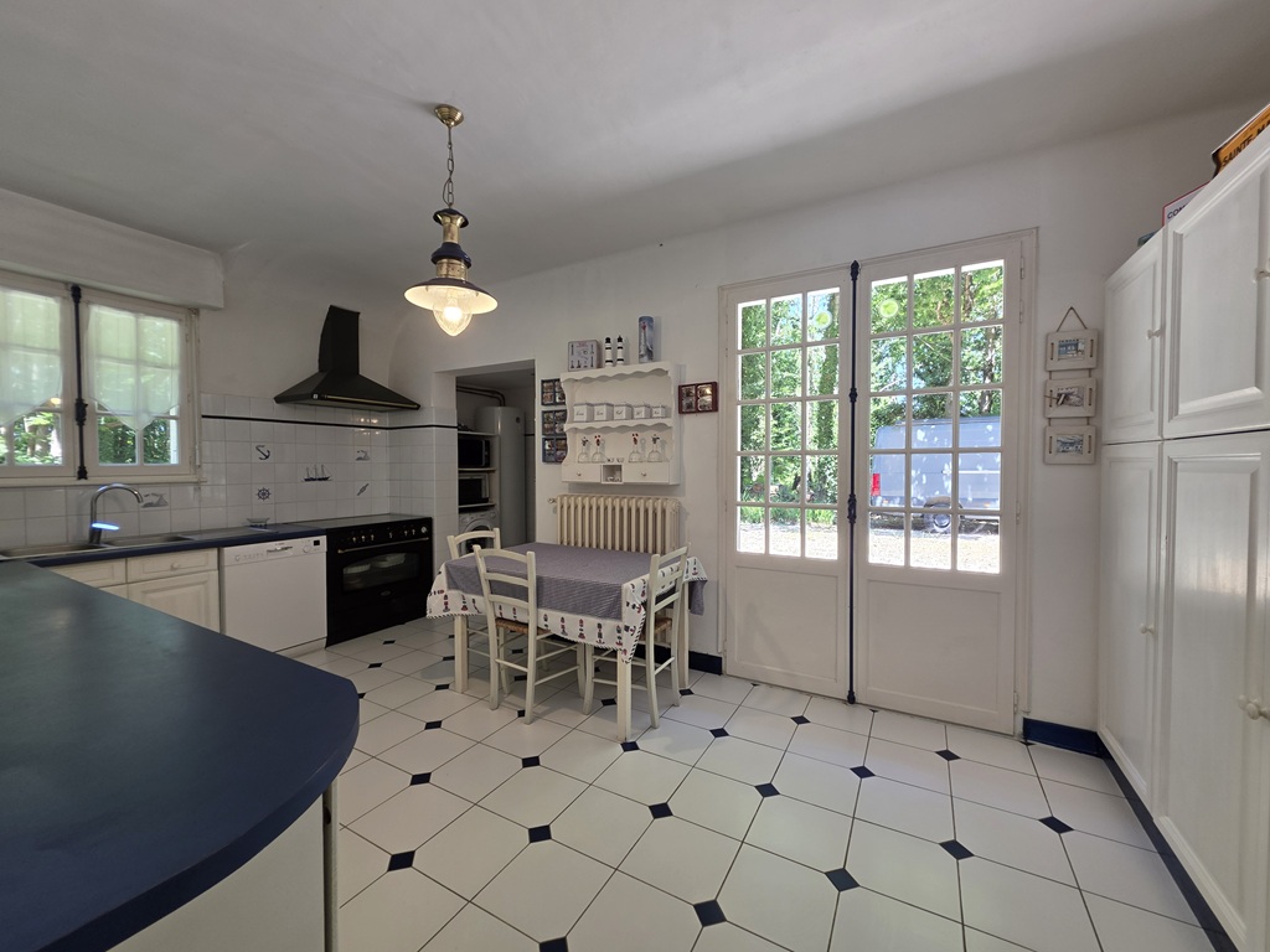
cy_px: 476
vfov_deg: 89.9
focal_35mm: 13
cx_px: 635
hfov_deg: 106.2
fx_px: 477
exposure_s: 1/50
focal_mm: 2.2
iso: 25
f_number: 1.9
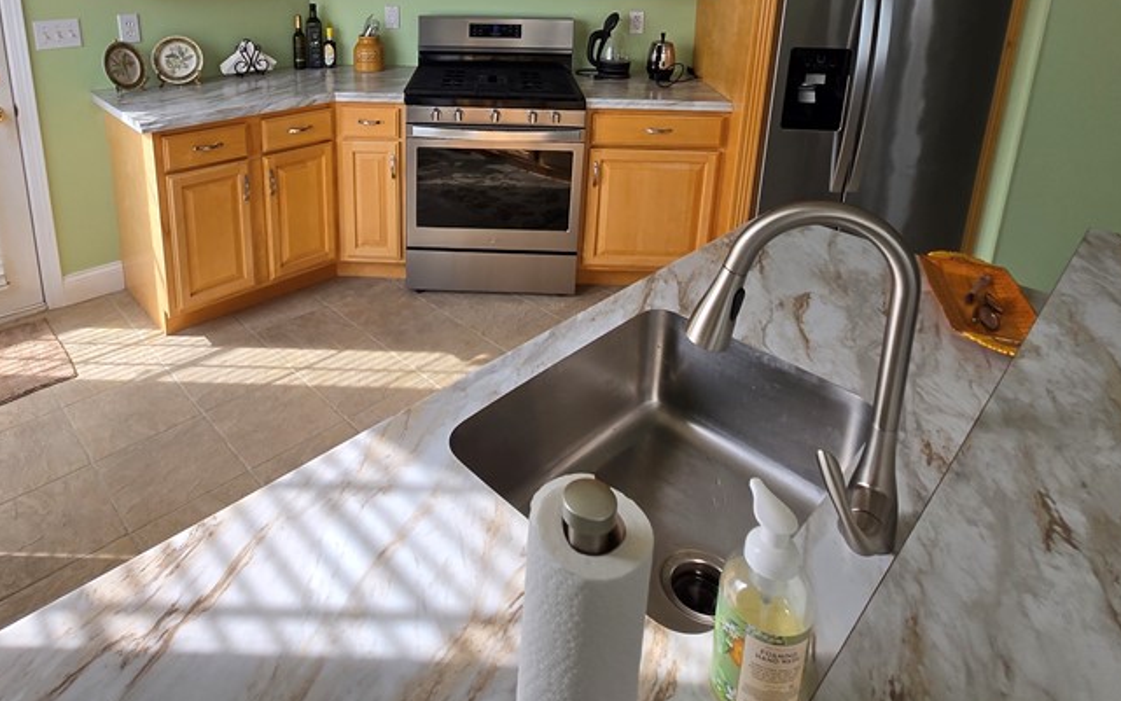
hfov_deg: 79.0
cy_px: 121
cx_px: 469
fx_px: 672
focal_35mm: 22
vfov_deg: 51.0
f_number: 2.2
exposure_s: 1/120
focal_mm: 1.7
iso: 32
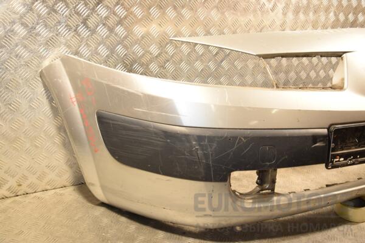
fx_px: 380
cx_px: 182
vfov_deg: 35.5
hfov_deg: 51.3
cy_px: 122
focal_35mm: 38
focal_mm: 25
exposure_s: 1/200
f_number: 5
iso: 800
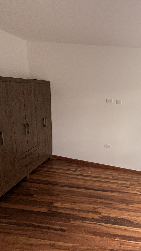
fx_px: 140
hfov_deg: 47.9
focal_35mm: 21
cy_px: 128
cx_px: 128
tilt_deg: -14.9
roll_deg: -5.2
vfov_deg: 83.8
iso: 160
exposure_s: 1/99
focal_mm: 2.22
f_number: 2.2
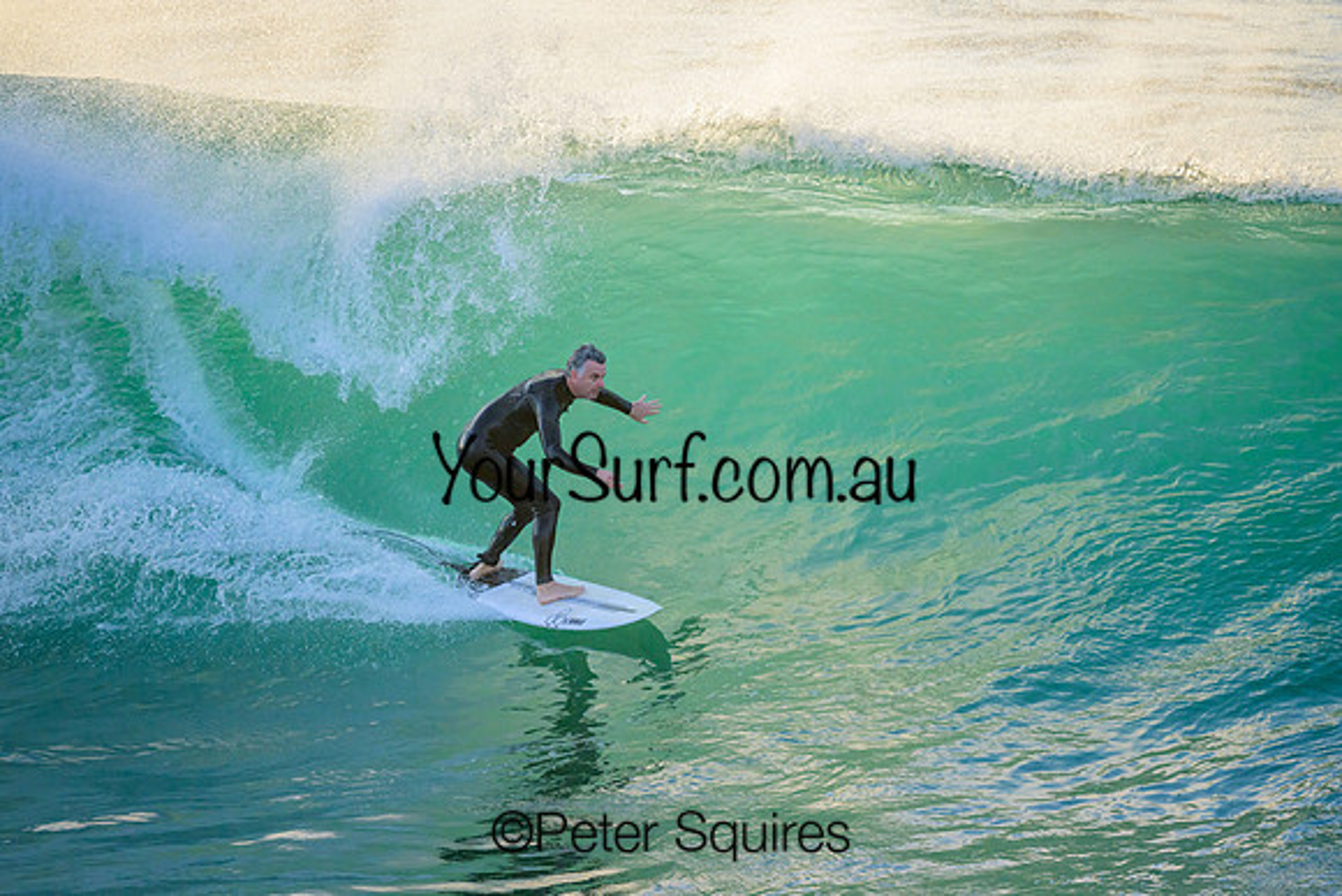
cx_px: 671
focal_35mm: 800
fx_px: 29828
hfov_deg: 2.6
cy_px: 448
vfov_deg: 1.7
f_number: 6.3
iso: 1800
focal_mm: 800
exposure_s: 1/2000
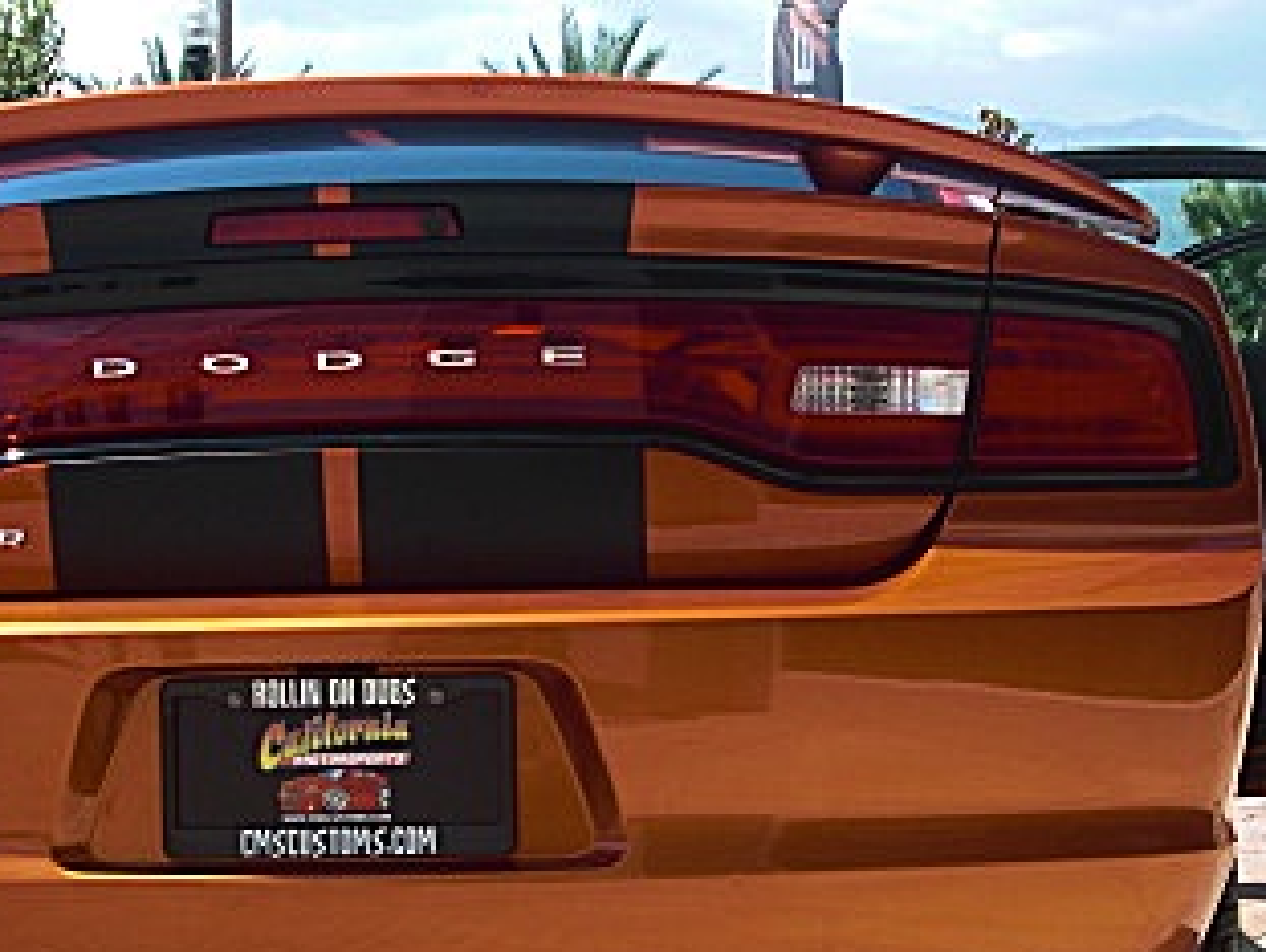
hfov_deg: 26.3
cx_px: 594
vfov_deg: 19.9
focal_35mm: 74
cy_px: 651
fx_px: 2710
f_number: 2.8
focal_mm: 6.3
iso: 50
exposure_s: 1/640
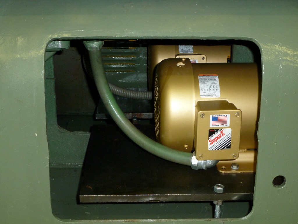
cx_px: 149
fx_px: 448
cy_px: 112
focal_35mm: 52
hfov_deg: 36.8
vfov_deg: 28.0
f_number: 4.3
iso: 320
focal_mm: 9.4
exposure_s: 1/60
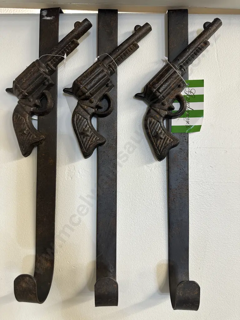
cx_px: 120
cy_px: 160
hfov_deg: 56.8
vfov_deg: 71.6
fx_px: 222
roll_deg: -1.6
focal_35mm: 24
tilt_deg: +0.6
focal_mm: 6.86
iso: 125
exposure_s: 1/50
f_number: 1.78
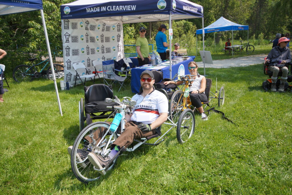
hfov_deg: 61.9
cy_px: 98
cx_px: 146
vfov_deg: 43.6
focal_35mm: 30
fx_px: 243
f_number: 5.6
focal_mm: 20
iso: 100
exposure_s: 1/250
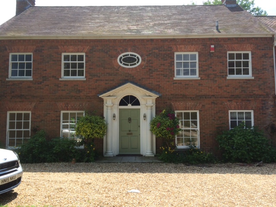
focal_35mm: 29
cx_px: 138
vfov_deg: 48.2
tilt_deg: +5.3
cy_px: 104
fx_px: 231
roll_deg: +0.5
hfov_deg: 61.7
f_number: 2.2
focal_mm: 4.15
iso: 32
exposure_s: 1/1001
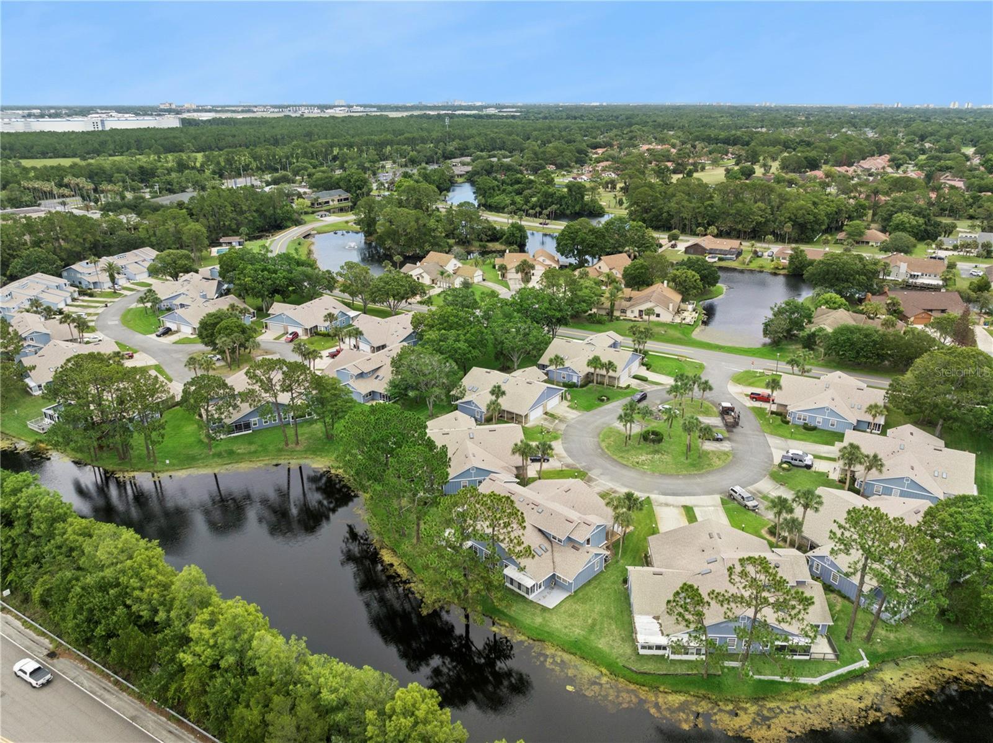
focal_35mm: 24
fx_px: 688
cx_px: 496
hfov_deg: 71.6
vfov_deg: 56.7
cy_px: 372
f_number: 2.8
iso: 100
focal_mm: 12.3
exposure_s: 1/160
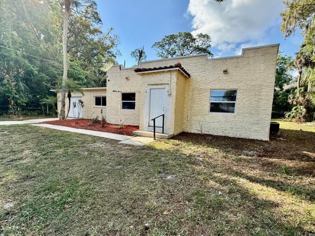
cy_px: 126
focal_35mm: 16
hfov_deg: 94.5
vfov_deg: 78.0
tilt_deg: -5.4
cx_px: 162
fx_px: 146
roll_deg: -1.9
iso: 64
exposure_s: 1/841
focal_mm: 2.22
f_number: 2.2
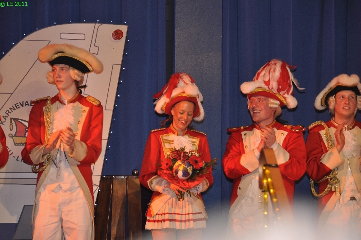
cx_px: 180
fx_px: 1577
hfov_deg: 13.1
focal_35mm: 158
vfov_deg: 8.7
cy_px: 120
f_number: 5.6
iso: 400
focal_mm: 105
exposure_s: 1/60
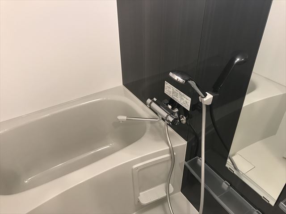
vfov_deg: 49.7
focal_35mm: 28
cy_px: 107
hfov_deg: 63.4
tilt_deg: -32.8
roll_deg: +0.7
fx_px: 231
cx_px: 143
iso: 50
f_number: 1.8
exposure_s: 1/17
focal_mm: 3.99
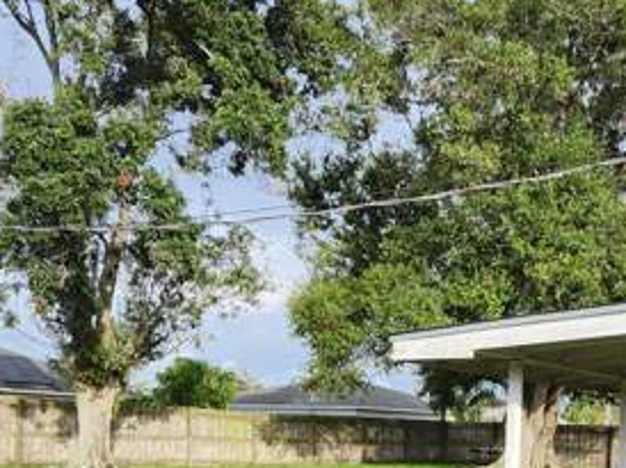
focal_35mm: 38
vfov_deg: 35.2
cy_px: 434
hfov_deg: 48.7
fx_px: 687
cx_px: 375
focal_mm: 1.74
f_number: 2.2
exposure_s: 1/580
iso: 40
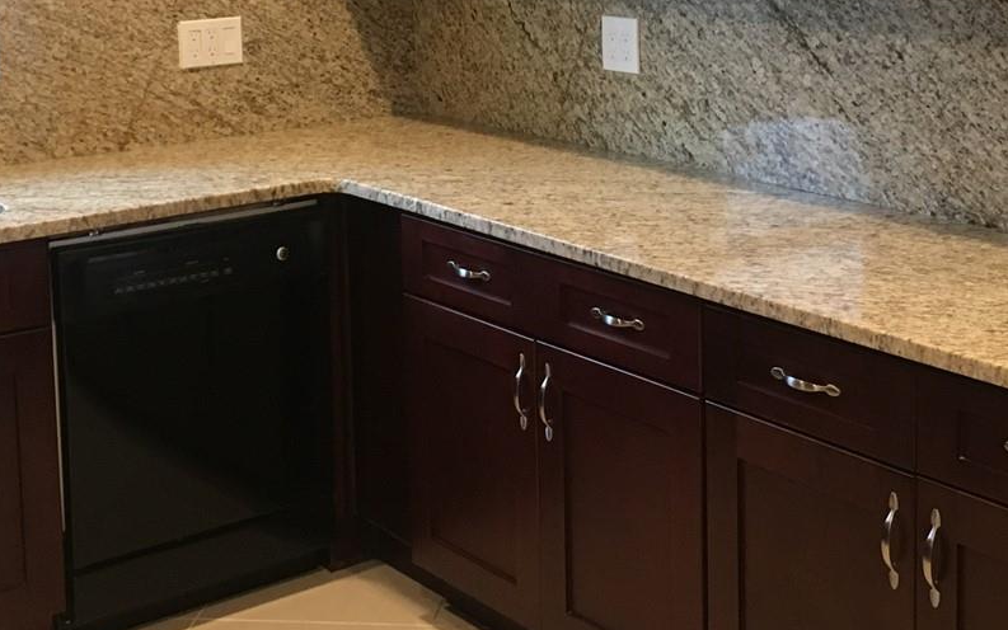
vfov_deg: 20.6
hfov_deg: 32.9
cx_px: 585
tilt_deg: -8.1
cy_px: 81
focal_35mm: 62
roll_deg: +0.9
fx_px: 1704
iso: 125
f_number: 2.2
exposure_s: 1/30
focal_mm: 4.15
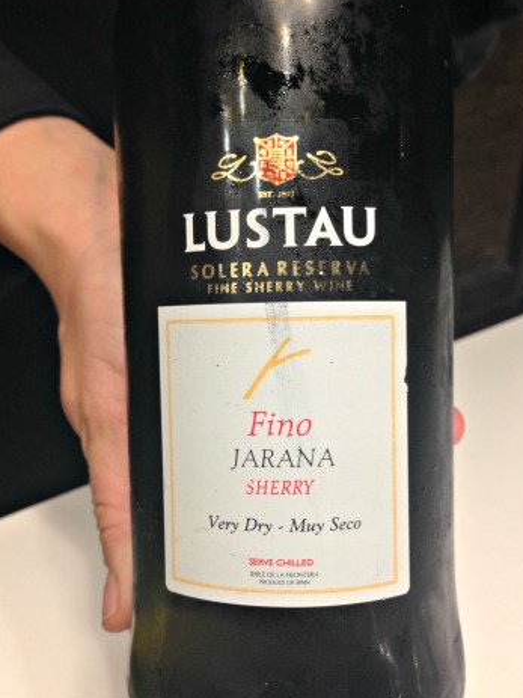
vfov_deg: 49.0
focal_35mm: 38
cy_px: 358
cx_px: 265
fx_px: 766
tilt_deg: -32.2
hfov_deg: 37.7
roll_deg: +1.3
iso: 100
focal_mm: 4.12
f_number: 2.4
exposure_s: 1/20
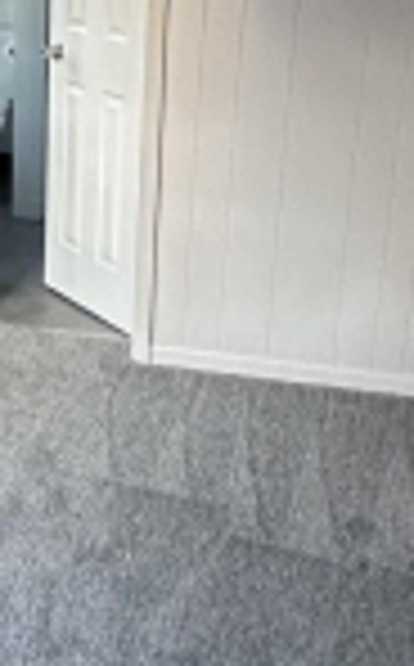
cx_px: 40
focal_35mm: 67
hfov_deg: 19.0
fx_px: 1214
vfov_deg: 30.5
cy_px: 250
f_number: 2.2
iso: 400
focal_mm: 2.22
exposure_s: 1/60
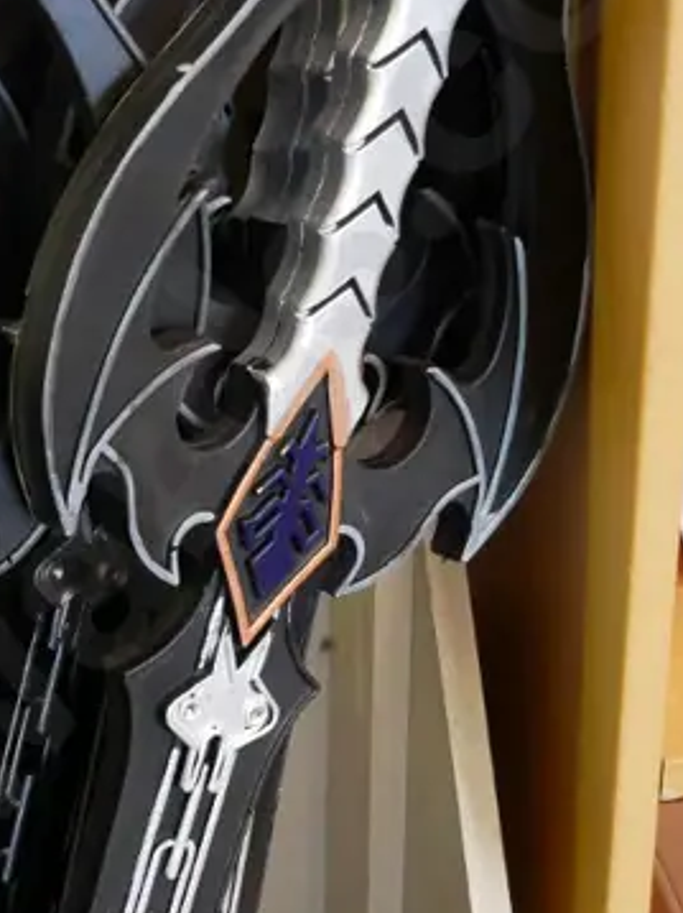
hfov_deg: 11.6
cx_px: 20
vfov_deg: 15.6
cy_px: 683
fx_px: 3319
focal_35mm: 126
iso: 1600
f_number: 4.2
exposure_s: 1/60
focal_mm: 22
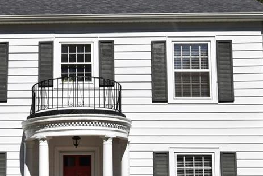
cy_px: 119
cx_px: 41
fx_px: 315
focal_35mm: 43
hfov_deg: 42.6
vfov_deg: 30.9
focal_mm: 13
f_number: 11
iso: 200
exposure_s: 1/500
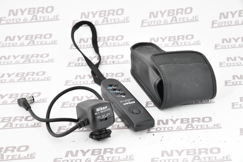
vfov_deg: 14.4
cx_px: 122
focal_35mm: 95
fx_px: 641
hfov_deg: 21.5
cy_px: 81
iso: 2500
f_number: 14
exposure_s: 1/80
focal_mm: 95
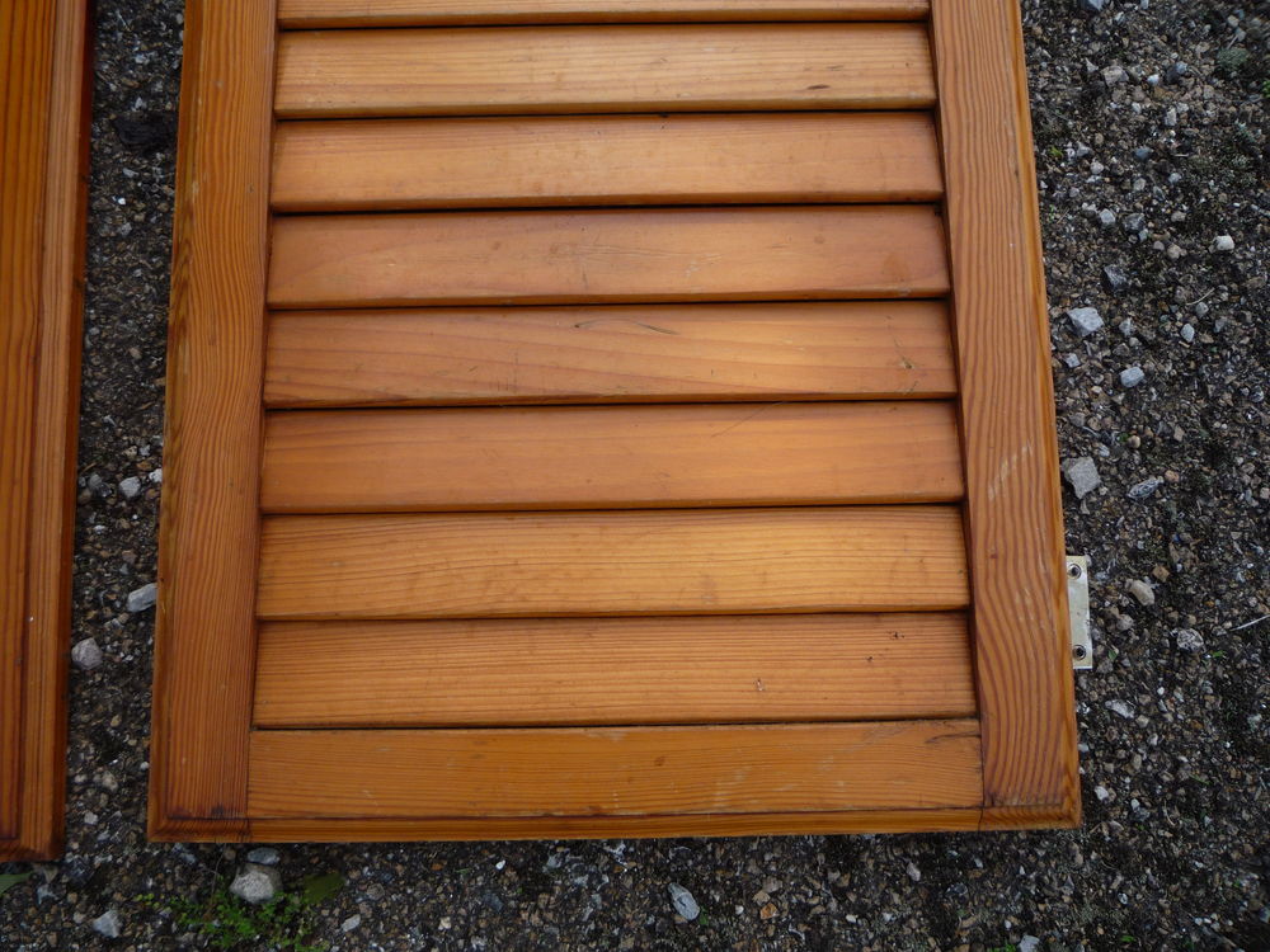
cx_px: 635
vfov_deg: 46.8
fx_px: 1101
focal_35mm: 30
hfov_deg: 60.0
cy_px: 476
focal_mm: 5.2
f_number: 4
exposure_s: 1/250
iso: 100
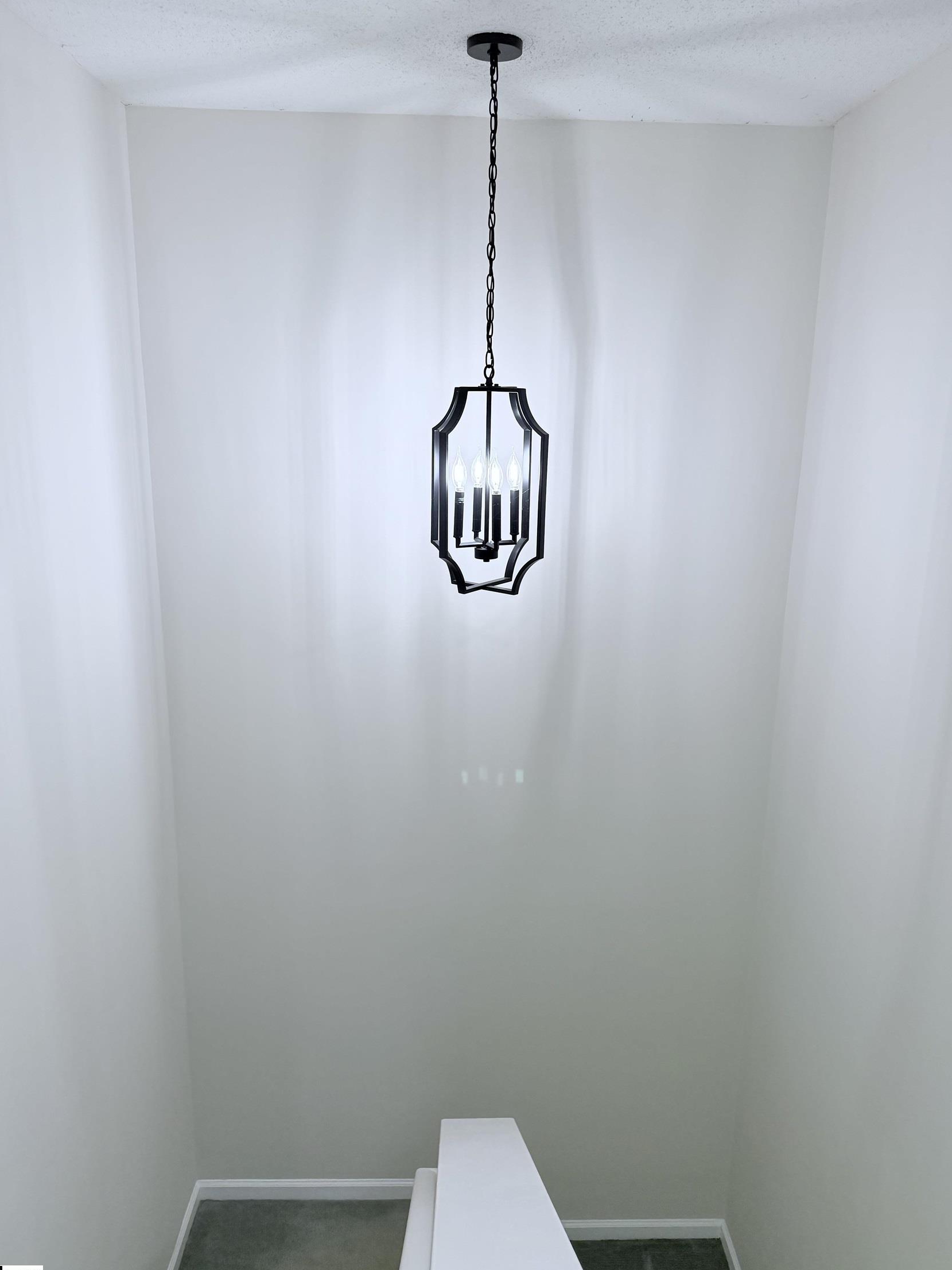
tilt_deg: -14.9
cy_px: 621
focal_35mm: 25
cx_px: 486
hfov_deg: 54.9
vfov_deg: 69.4
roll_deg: -0.7
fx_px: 917
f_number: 1.78
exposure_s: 1/221
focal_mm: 6.76
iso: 200
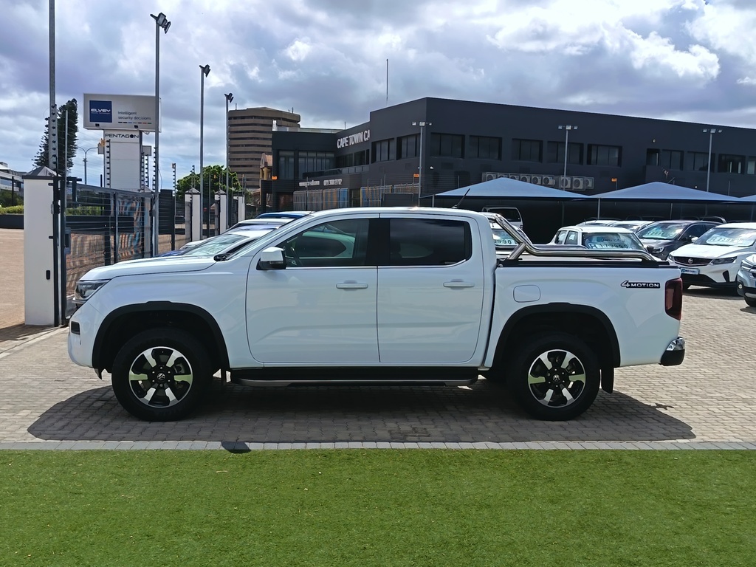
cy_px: 284
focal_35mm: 36
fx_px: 786
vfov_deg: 39.7
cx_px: 378
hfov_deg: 51.4
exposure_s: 1/1634
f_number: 1.75
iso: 100
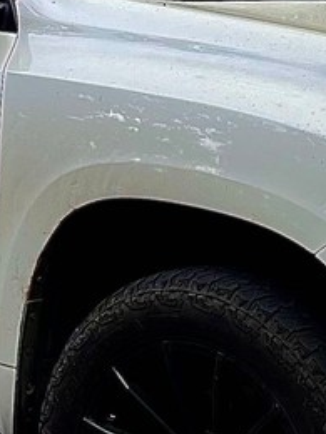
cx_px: 95
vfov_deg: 13.4
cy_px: -42
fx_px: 1808
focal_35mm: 144
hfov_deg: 10.3
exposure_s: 1/991
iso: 50
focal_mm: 5.7
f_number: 1.5
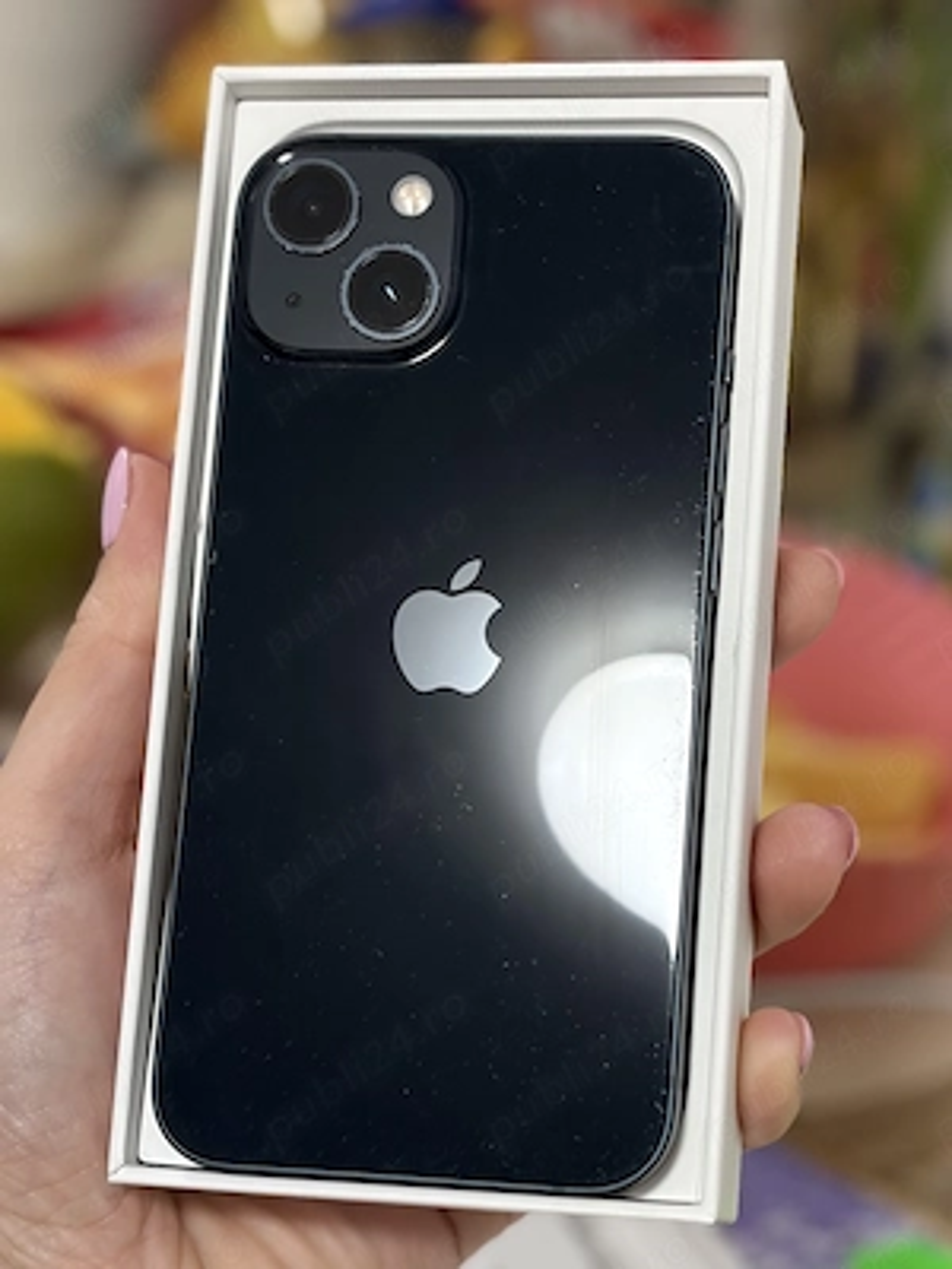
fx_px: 1907
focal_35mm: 52
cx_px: 476
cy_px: 634
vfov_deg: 36.8
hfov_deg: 28.0
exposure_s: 1/33
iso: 125
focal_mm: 5.96
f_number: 1.6
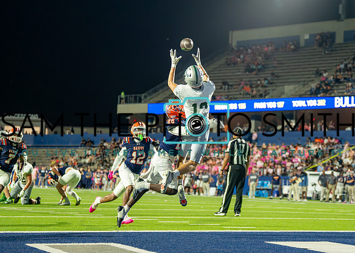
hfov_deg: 18.1
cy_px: 127
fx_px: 1111
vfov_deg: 13.0
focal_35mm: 110
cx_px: 213
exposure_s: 1/1600
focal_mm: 85
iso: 4000
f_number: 2.8
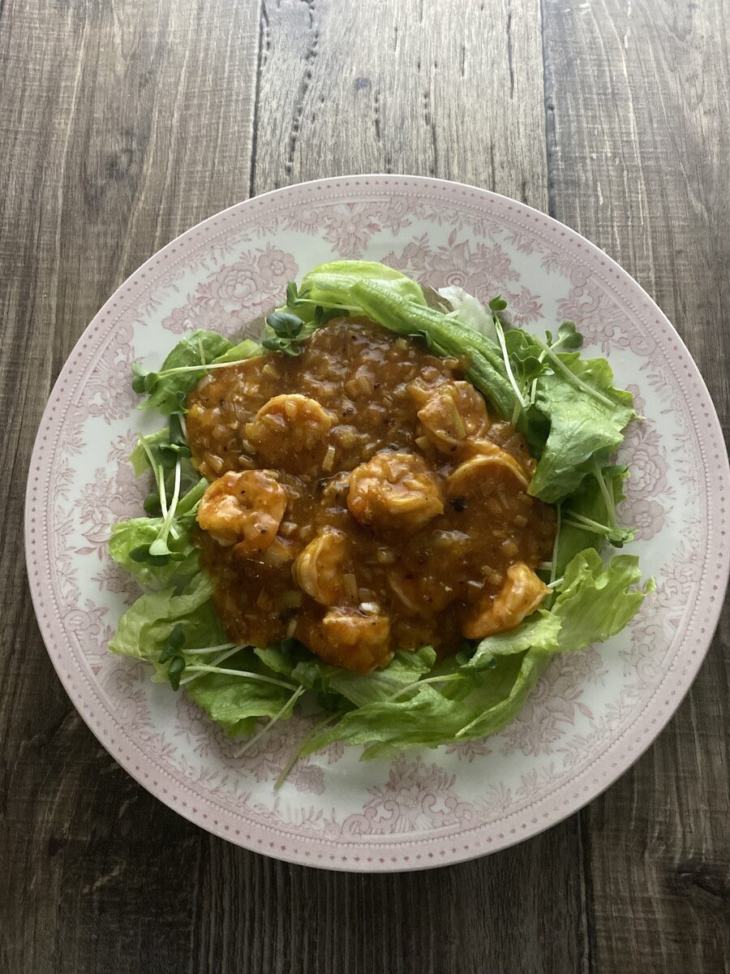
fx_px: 731
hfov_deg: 53.1
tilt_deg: -74.1
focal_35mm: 26
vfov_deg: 67.3
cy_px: 487
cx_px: 365
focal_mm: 4.25
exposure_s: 1/30
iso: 640
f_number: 1.8
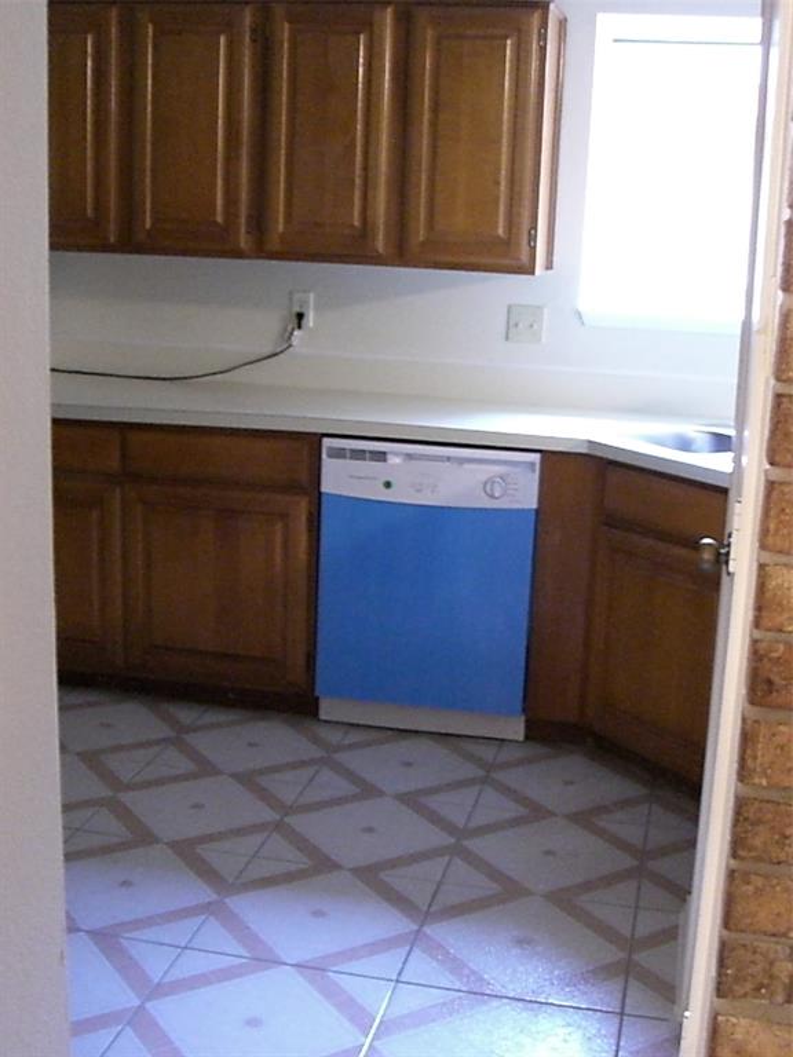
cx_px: 396
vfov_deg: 40.4
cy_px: 528
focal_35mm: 47
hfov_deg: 30.9
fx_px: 1436
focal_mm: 7.6
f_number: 3
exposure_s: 1/15
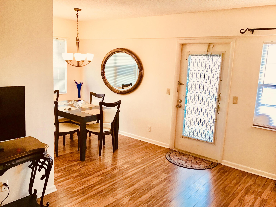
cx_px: 138
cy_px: 104
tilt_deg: -9.4
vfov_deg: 45.4
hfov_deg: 58.4
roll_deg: -2.8
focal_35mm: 31
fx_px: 247
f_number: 2.4
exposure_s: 1/30
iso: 50
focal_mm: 3.3
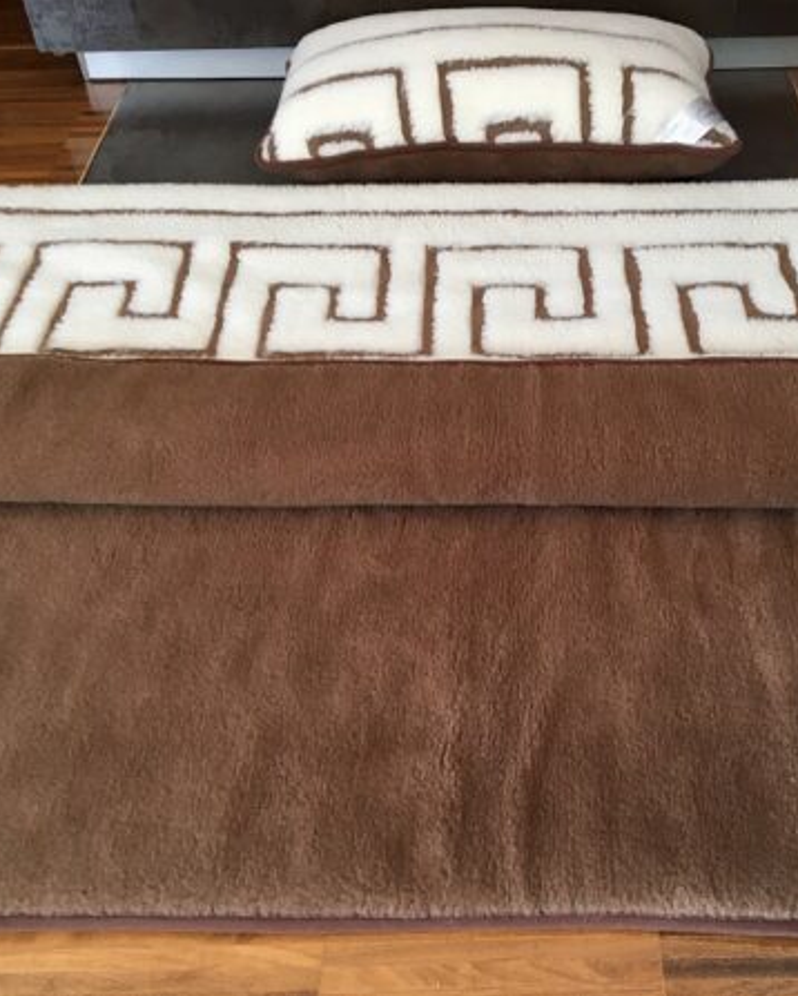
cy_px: 497
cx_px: 490
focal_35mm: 38
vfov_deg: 47.9
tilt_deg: -45.9
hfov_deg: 39.0
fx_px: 1121
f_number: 2.2
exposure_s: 1/33
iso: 40
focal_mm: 4.15
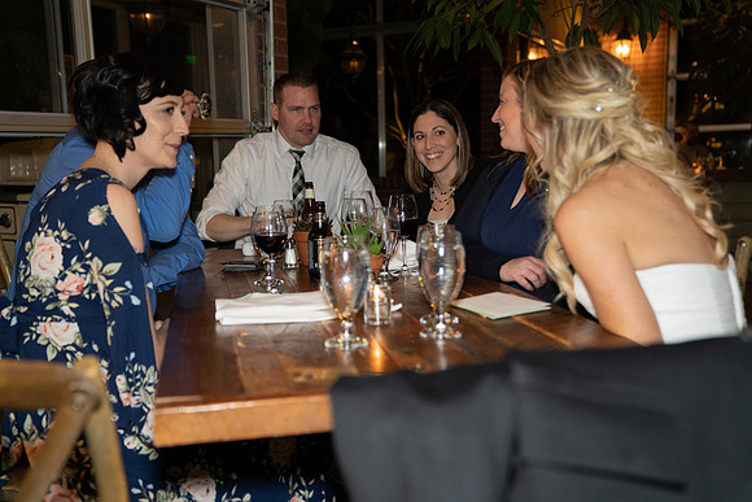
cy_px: 251
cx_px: 376
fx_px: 815
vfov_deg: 34.2
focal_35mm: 39
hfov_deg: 49.5
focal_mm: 39
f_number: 2.8
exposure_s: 1/160
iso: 2000
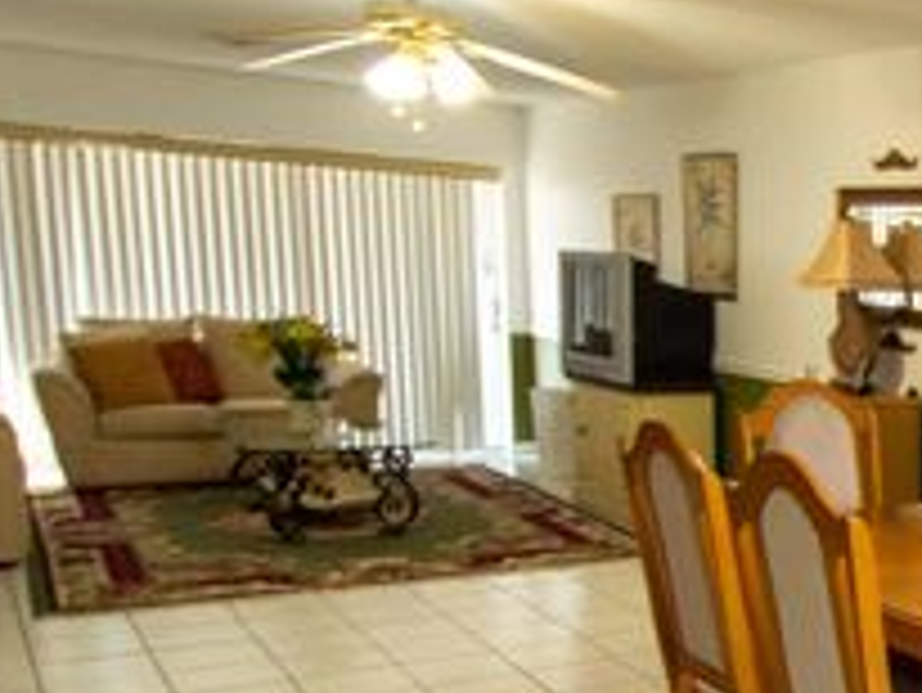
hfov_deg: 31.9
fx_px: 1199
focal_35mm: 45
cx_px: 1205
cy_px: 547
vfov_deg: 31.4
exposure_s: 1/13
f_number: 6.3
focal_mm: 10
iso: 400
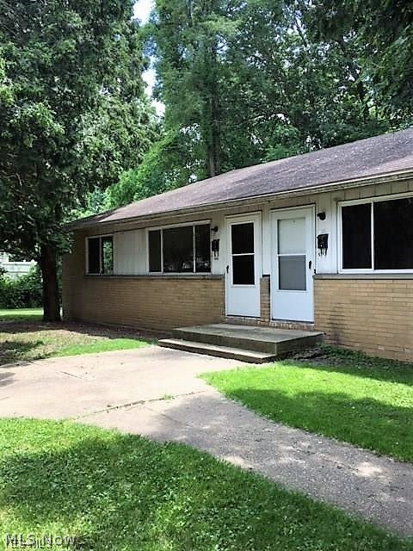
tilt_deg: -0.7
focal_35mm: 29
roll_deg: -1.8
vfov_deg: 61.7
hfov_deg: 48.2
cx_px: 206
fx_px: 461
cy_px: 276
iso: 25
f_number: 2.2
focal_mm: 4.15
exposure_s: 1/351
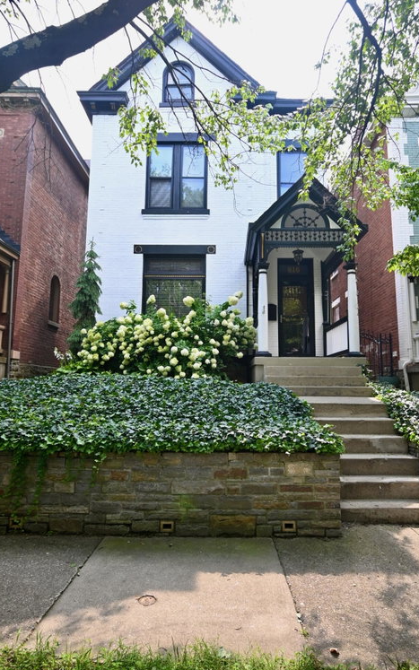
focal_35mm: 22
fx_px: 402
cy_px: 330
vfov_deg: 79.6
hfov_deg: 55.0
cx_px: 221
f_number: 5
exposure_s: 1/250
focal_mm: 14
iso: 500
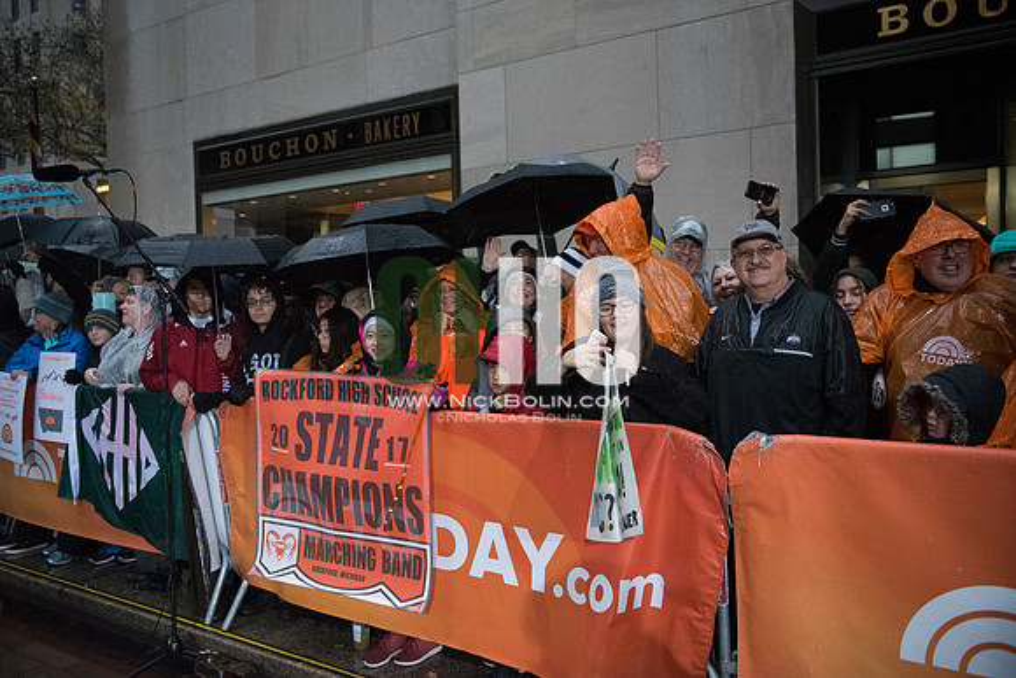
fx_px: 903
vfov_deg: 41.1
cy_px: 339
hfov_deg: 58.7
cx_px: 508
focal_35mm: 32
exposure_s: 1/2500
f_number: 2.8
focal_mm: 32
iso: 10000
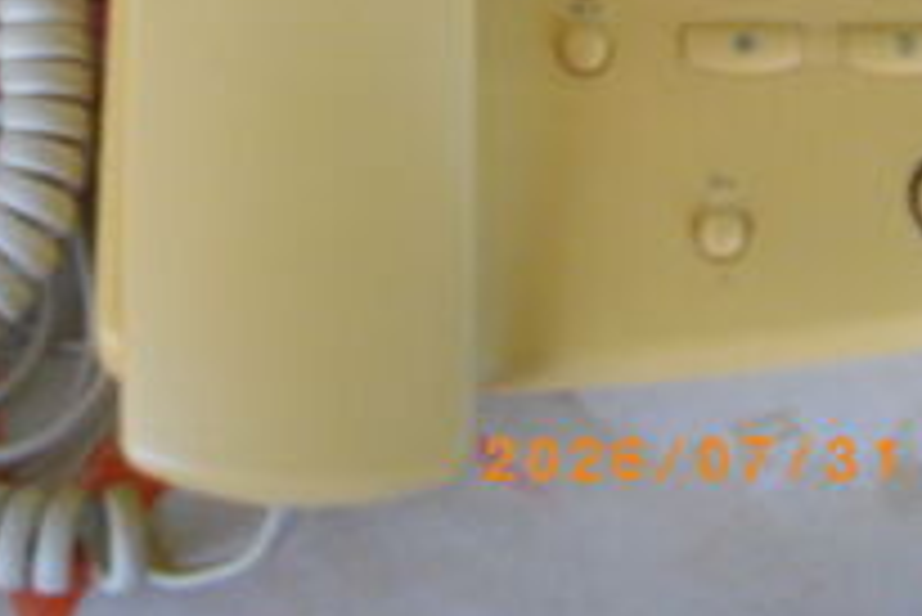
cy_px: -175
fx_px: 1999
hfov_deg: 25.8
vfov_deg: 16.6
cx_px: 297
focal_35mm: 78
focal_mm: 5.7
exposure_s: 1/50
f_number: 2.9
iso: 242
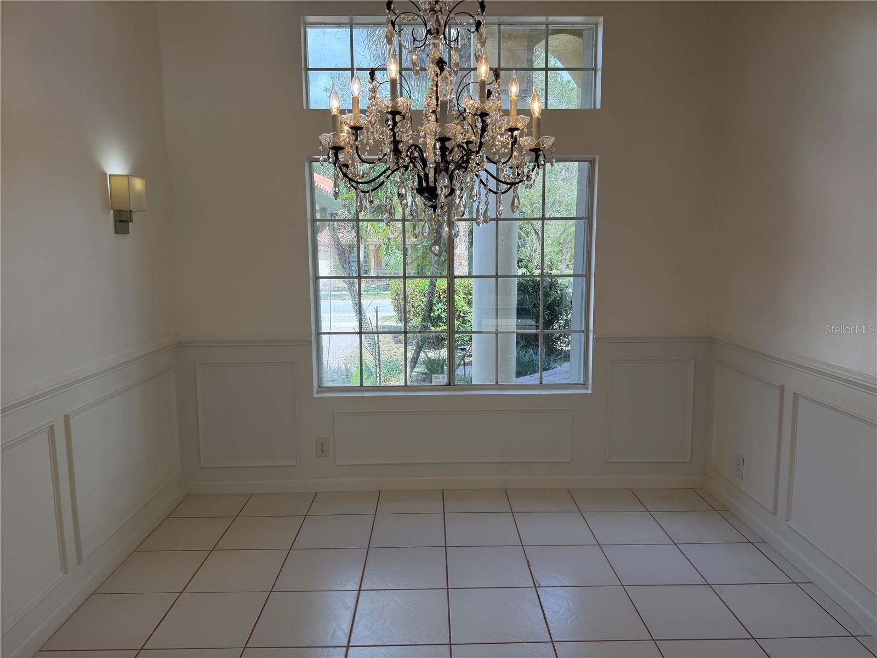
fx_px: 608
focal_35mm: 24
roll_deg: +0.8
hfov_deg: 71.6
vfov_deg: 56.8
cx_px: 438
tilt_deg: -7.7
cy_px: 329
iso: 100
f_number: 1.78
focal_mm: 6.76
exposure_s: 1/992
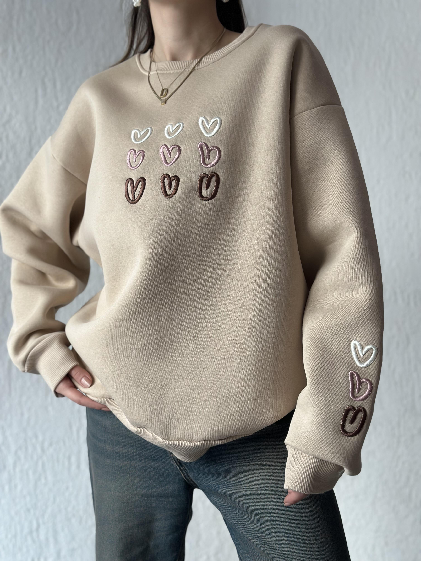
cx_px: 210
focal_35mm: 48
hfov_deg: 30.3
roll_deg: +0.4
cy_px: 280
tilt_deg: -0.2
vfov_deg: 39.7
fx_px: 778
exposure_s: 1/95
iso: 125
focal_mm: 6.86
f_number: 1.78
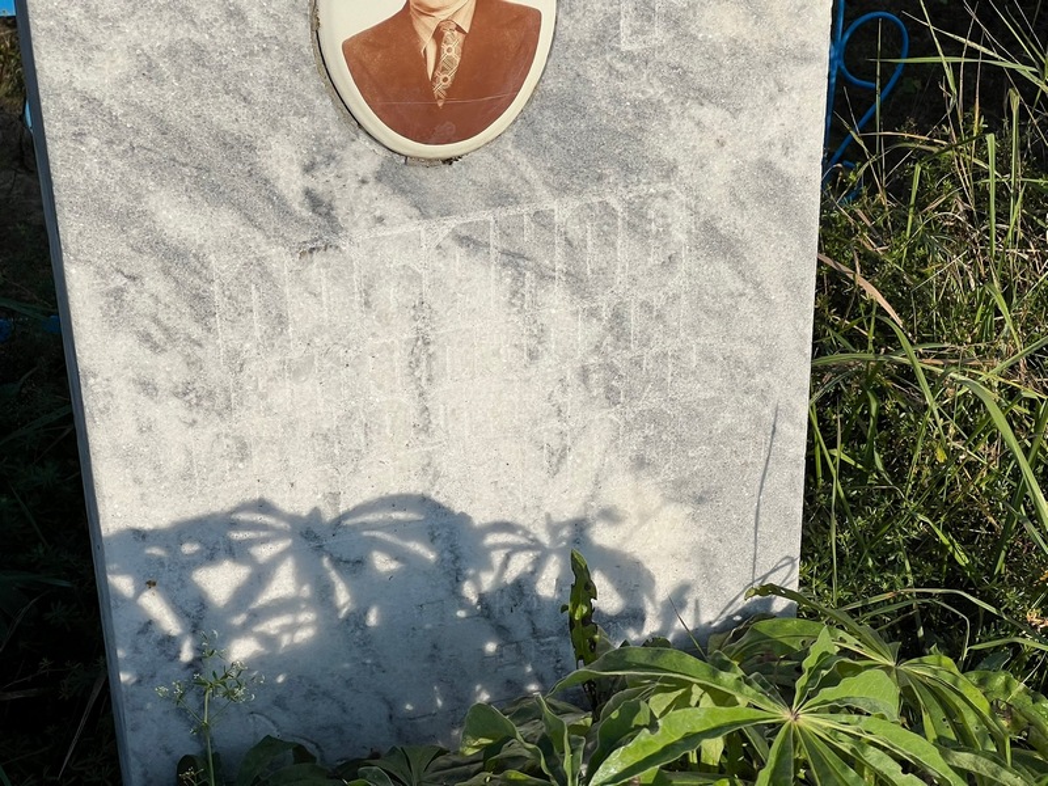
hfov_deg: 25.3
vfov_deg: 19.1
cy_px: 393
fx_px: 2331
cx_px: 524
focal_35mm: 77
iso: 32
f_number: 2.8
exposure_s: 1/1410
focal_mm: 9
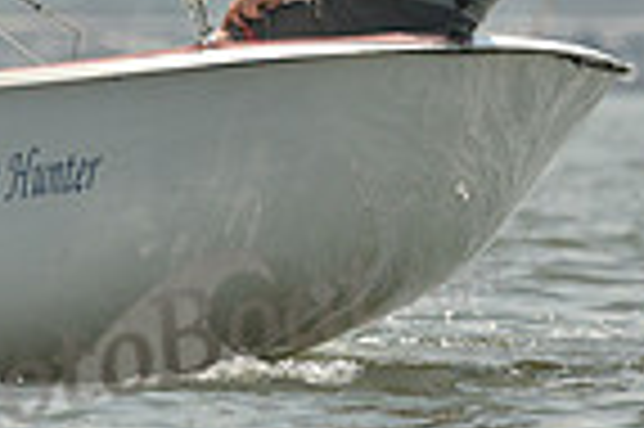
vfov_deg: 0.8
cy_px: -286
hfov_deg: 1.3
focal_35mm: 1626
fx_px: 29054
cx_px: -360
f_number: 8
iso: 320
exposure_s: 1/1250
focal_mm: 400
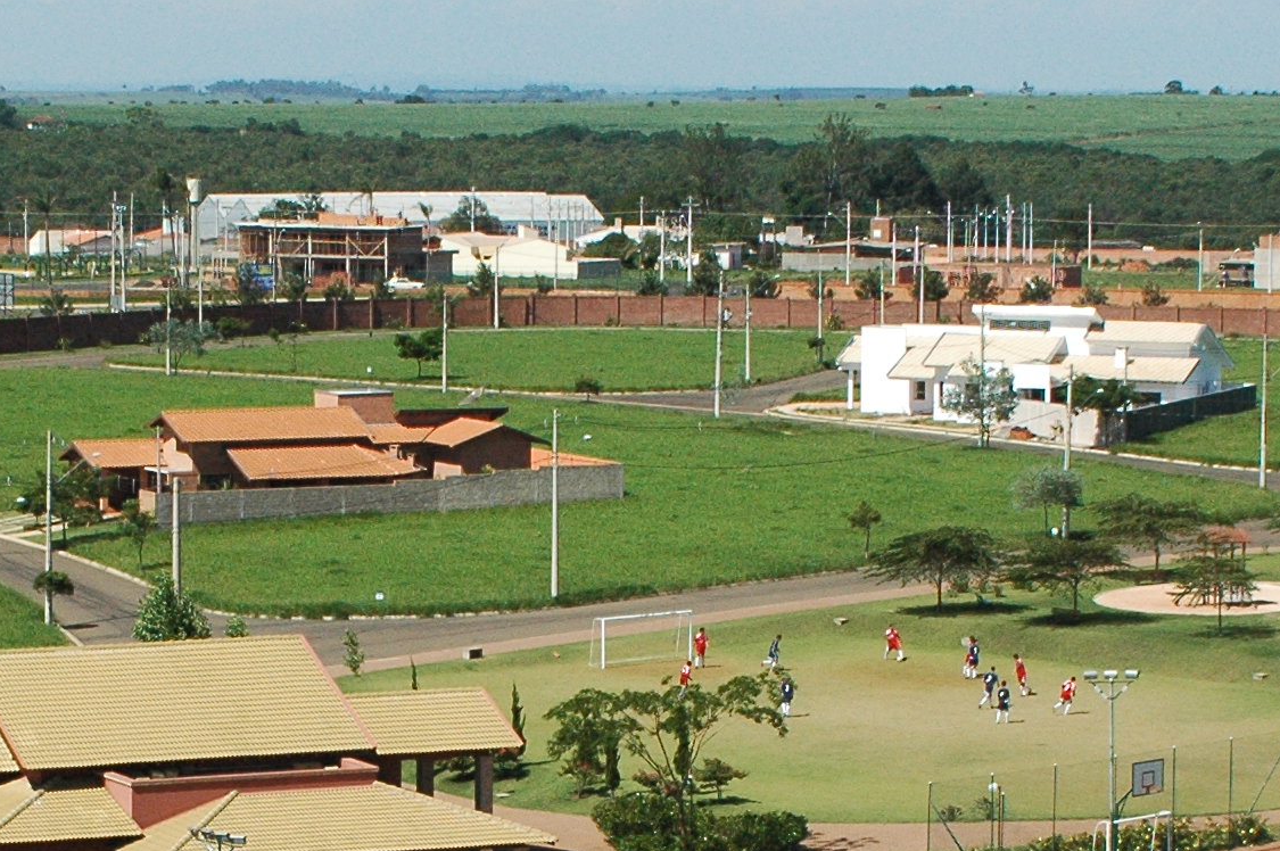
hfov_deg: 14.6
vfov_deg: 9.7
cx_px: 341
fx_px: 4985
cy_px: 864
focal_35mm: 140
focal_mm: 35
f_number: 13
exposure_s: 1/800
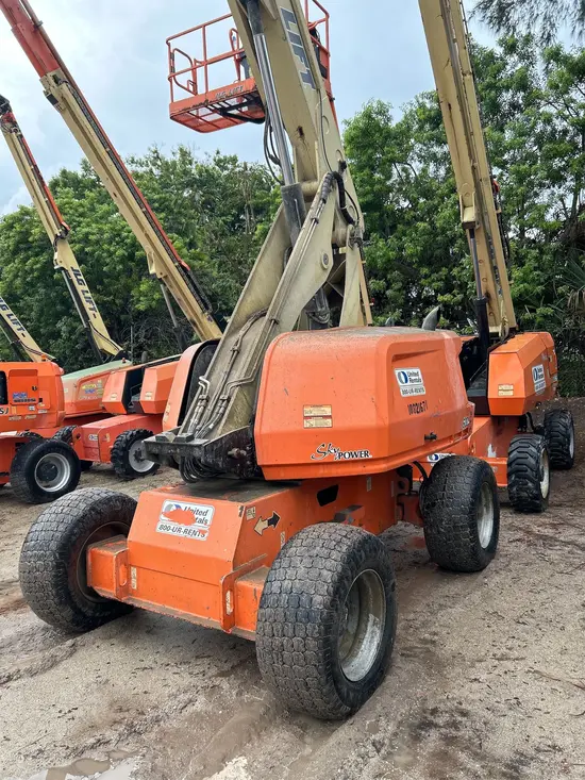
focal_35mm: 26
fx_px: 586
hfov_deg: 53.1
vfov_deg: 67.3
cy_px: 390
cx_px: 292
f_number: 1.5
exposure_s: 1/1009
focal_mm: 5.7
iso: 50
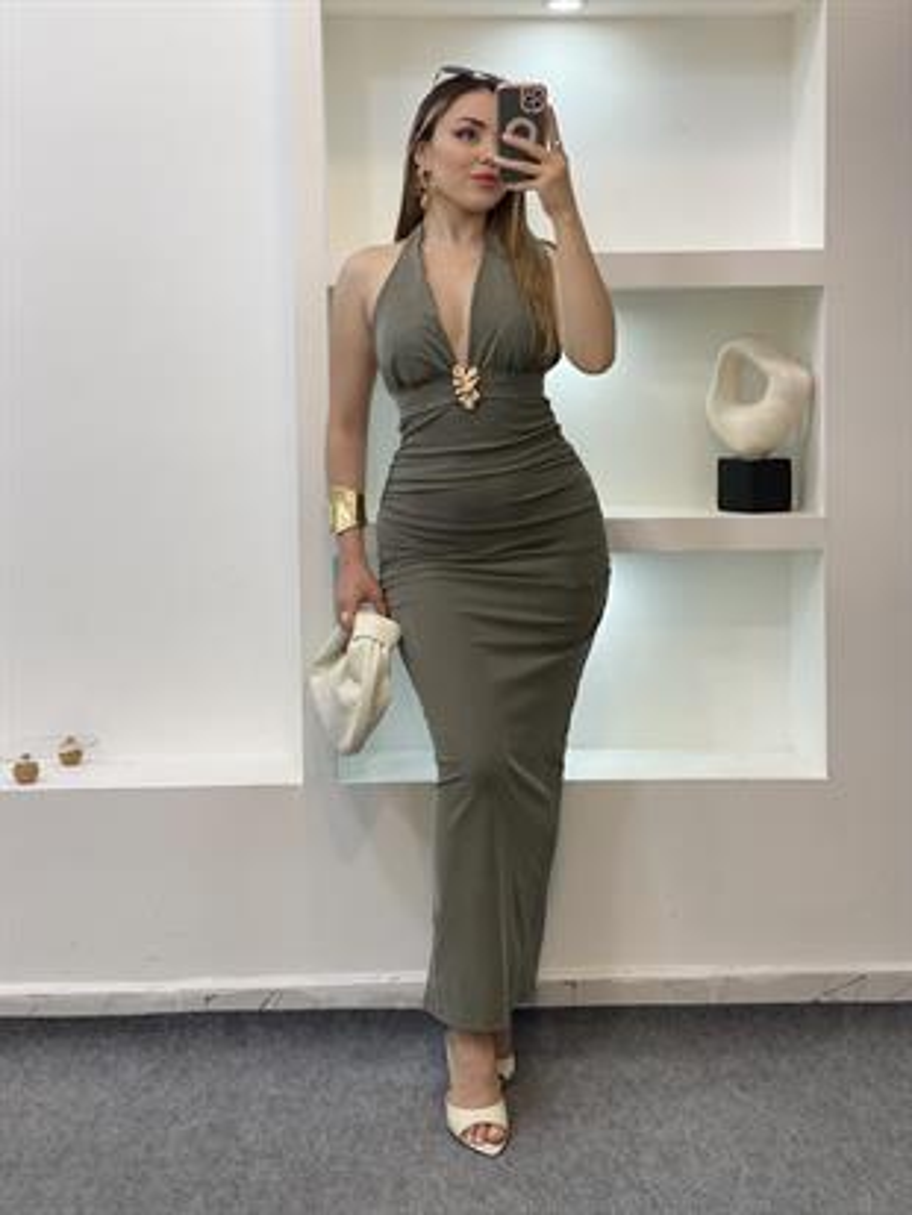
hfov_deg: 28.0
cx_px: 456
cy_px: 608
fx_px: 1826
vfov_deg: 36.8
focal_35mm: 52
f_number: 2
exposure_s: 1/100
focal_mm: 6
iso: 80
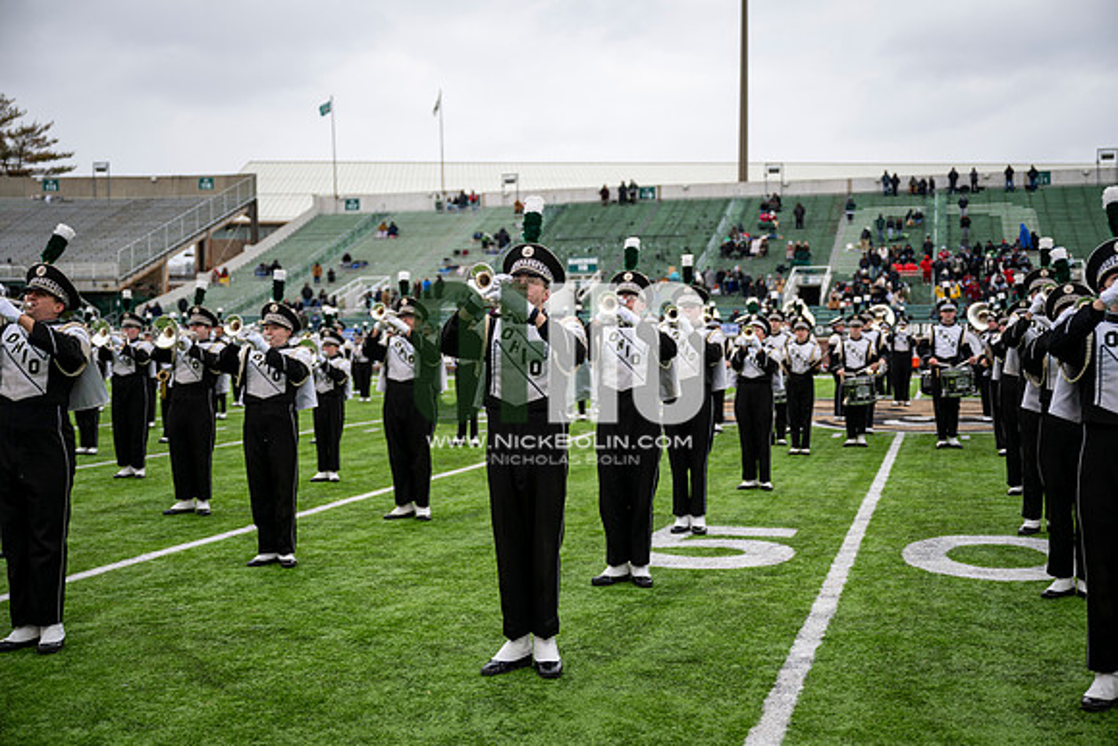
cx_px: 559
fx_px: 1305
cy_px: 373
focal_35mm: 42
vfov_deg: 31.9
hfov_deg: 46.4
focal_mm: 42
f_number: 2.8
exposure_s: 1/500
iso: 100
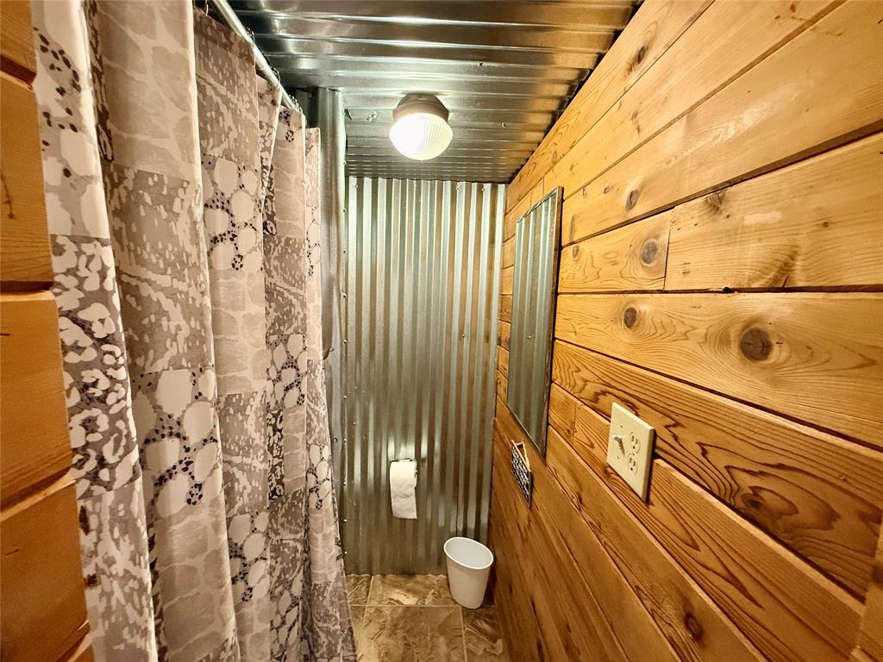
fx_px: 357
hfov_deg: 102.1
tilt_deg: -6.0
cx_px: 442
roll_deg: -2.5
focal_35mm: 14
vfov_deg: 85.7
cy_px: 331
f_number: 2.2
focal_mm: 2.22
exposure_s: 1/60
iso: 500
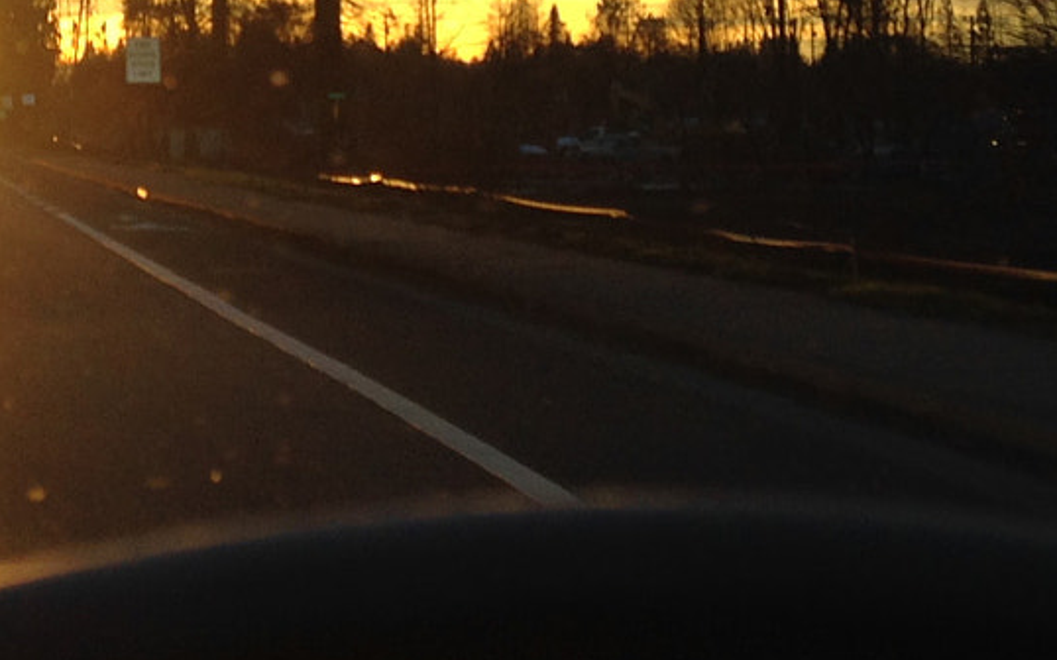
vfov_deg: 12.3
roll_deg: +0.4
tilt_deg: +4.9
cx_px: 75
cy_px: -134
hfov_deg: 19.6
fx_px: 2995
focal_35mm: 104
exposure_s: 1/120
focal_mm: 4.12
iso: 50
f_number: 2.4
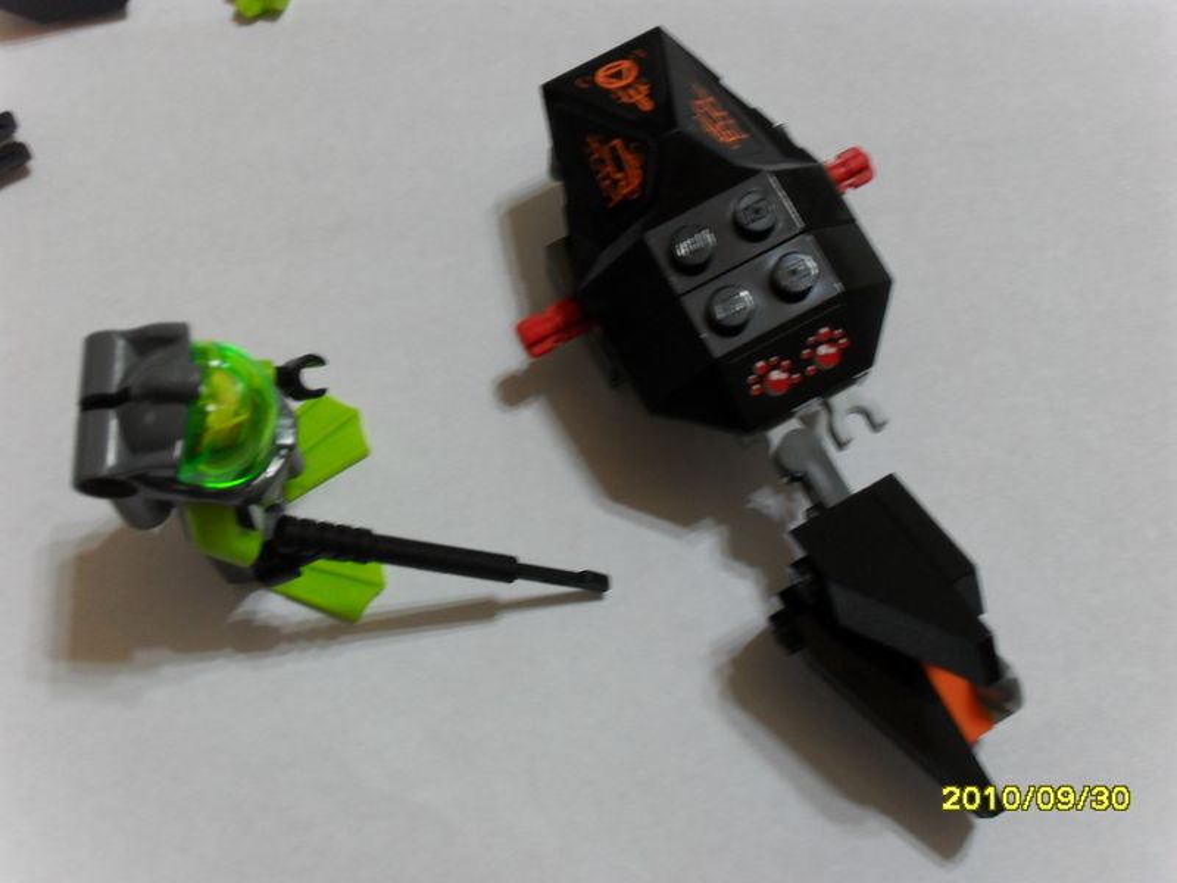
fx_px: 2040
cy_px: 442
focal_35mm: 60
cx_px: 588
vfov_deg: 24.4
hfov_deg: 32.2
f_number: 3.7
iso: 200
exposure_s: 1/15
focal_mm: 10.5
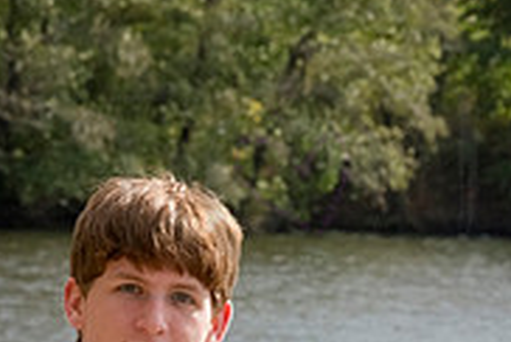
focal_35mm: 461
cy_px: 528
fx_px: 6554
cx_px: 306
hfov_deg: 4.5
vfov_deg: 3.0
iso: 800
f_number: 14
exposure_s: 1/640
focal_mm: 145
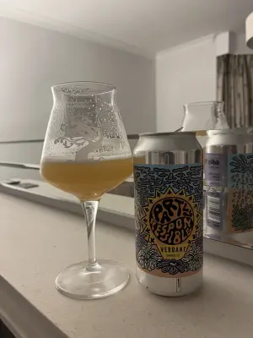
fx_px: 253
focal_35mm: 26
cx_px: 126
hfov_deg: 53.1
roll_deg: +2.4
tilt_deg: -7.7
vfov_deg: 67.3
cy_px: 169
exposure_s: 1/25
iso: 640
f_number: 1.6
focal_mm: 5.1
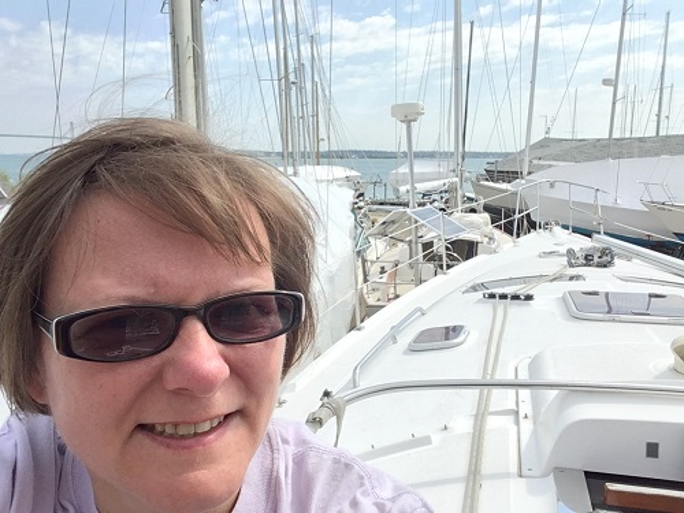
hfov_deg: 58.4
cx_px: 342
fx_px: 613
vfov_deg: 45.4
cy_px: 256
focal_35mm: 31
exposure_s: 1/1151
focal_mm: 2.15
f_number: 2.4
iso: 50
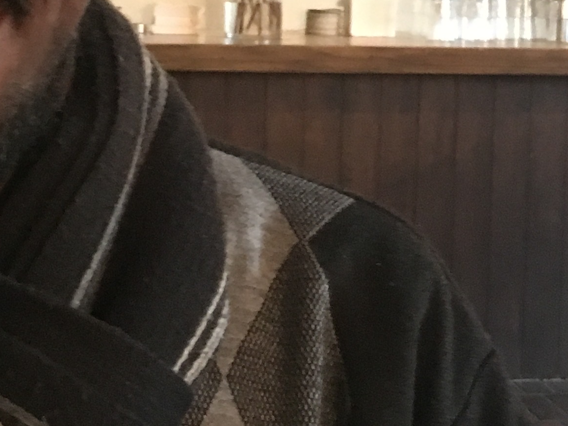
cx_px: 305
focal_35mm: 101
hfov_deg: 19.4
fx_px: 1657
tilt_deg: -5.4
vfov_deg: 14.5
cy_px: 61
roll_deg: -1.5
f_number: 2.2
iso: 500
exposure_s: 1/17
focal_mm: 4.15
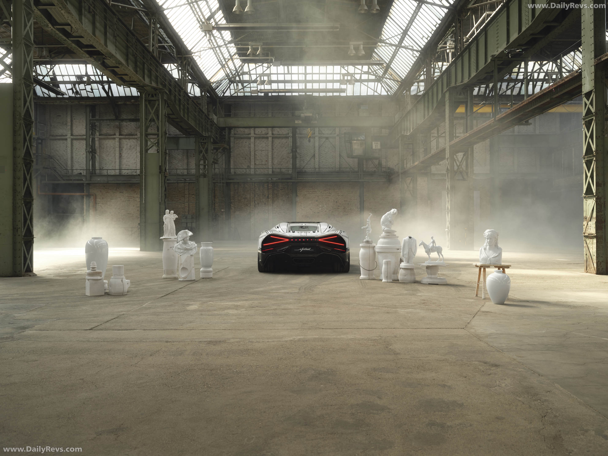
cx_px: 304
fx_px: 597
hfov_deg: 54.0
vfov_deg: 41.8
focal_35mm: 34
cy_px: 228
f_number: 7.1
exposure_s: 1/160
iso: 1000
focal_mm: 43.3
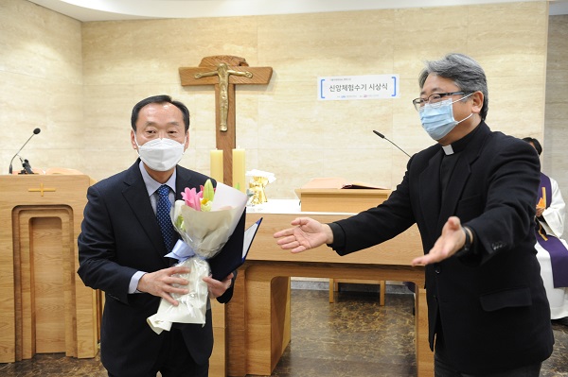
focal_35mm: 38
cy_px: 188
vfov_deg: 35.0
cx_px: 284
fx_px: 599
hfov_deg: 50.7
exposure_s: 1/200
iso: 2000
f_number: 4
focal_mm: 38
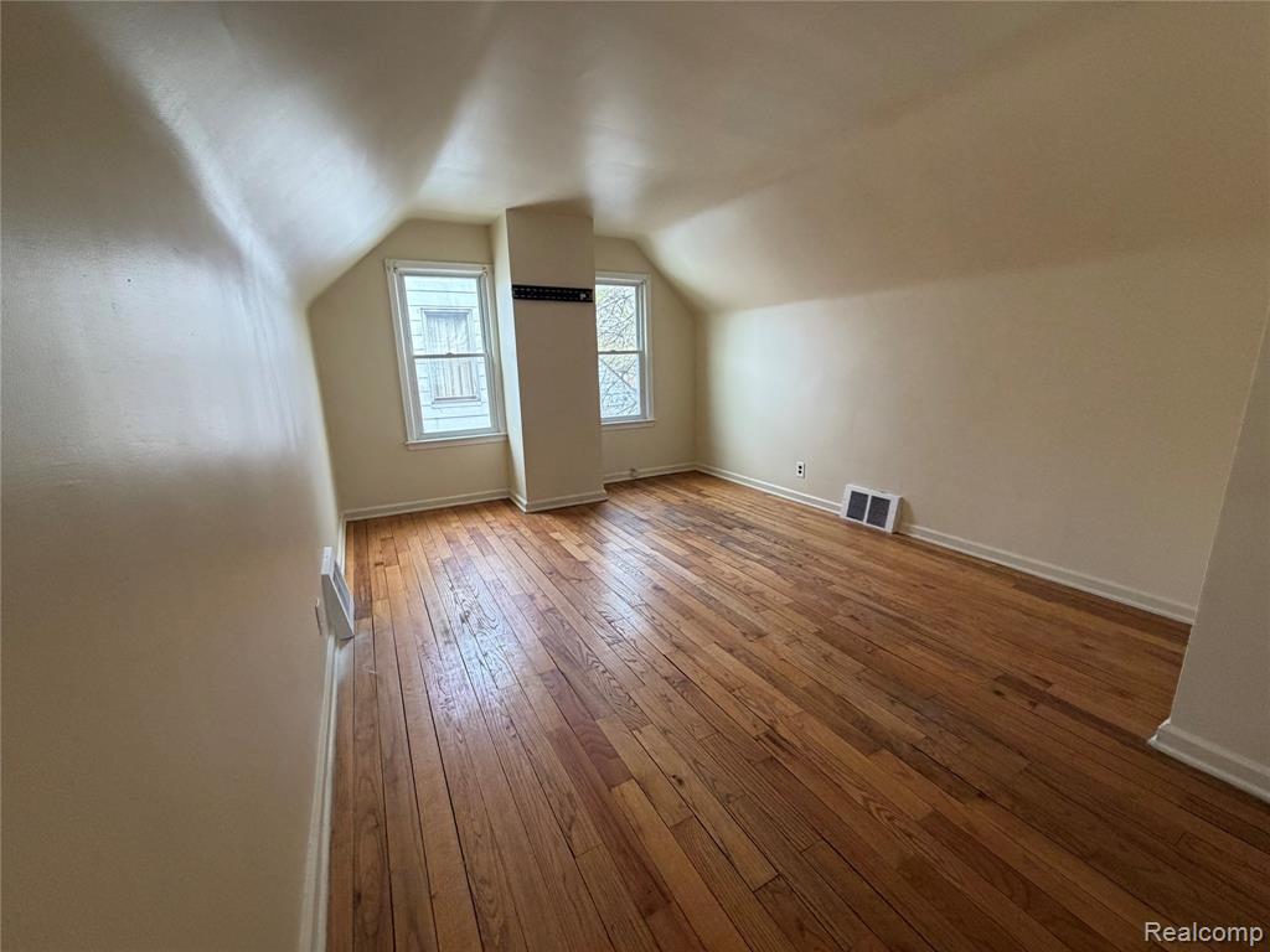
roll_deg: +2.2
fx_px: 514
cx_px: 635
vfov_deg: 85.7
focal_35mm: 14
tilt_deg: -13.6
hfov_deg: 102.1
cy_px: 476
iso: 320
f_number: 2.2
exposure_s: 1/121
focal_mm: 2.22
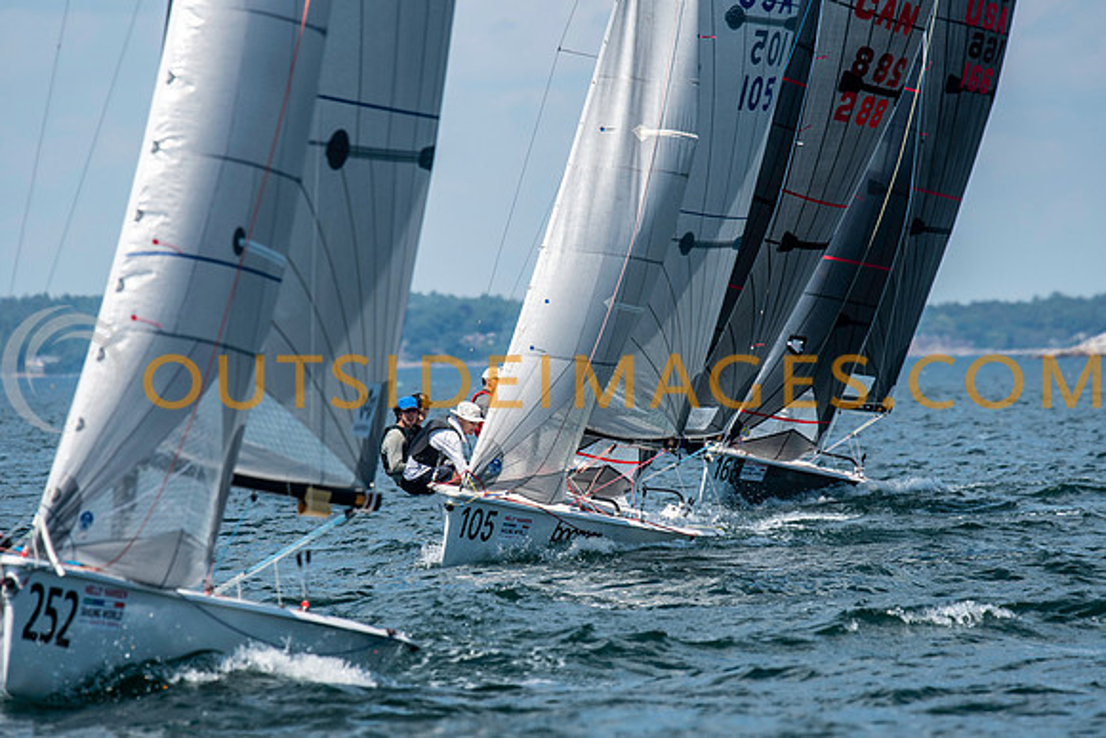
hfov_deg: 4.6
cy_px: 369
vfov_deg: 3.1
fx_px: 13828
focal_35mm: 450
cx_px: 553
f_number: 5.6
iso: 320
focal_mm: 300
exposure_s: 1/2000
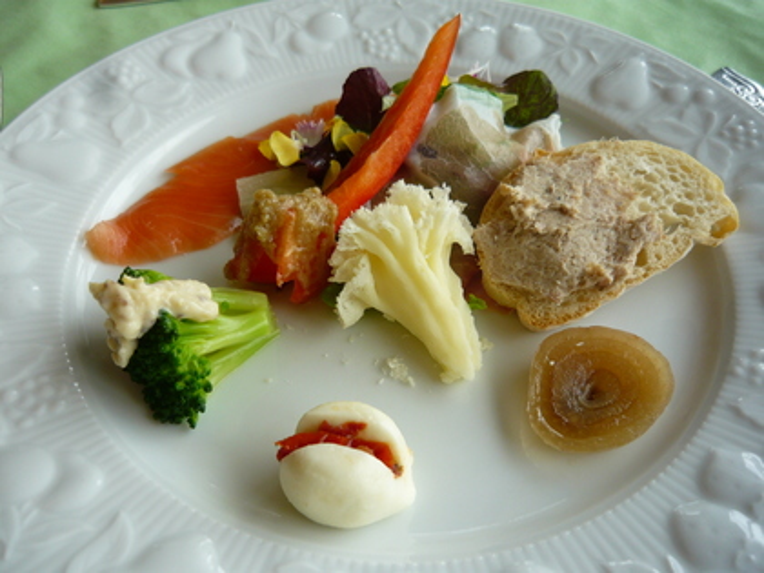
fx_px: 728
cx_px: 382
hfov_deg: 55.4
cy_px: 286
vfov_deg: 42.9
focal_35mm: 33
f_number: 2.8
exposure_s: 1/320
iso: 100
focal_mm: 5.5
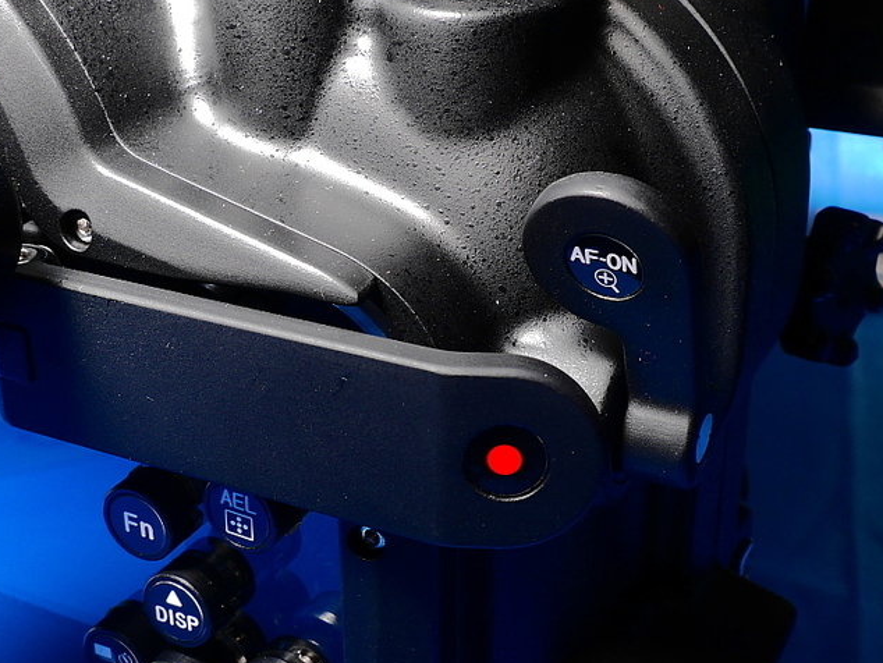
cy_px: 328
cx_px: 439
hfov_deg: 36.2
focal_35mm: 53
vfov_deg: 27.5
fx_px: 1352
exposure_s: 1/100
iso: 125
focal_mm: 14
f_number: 9
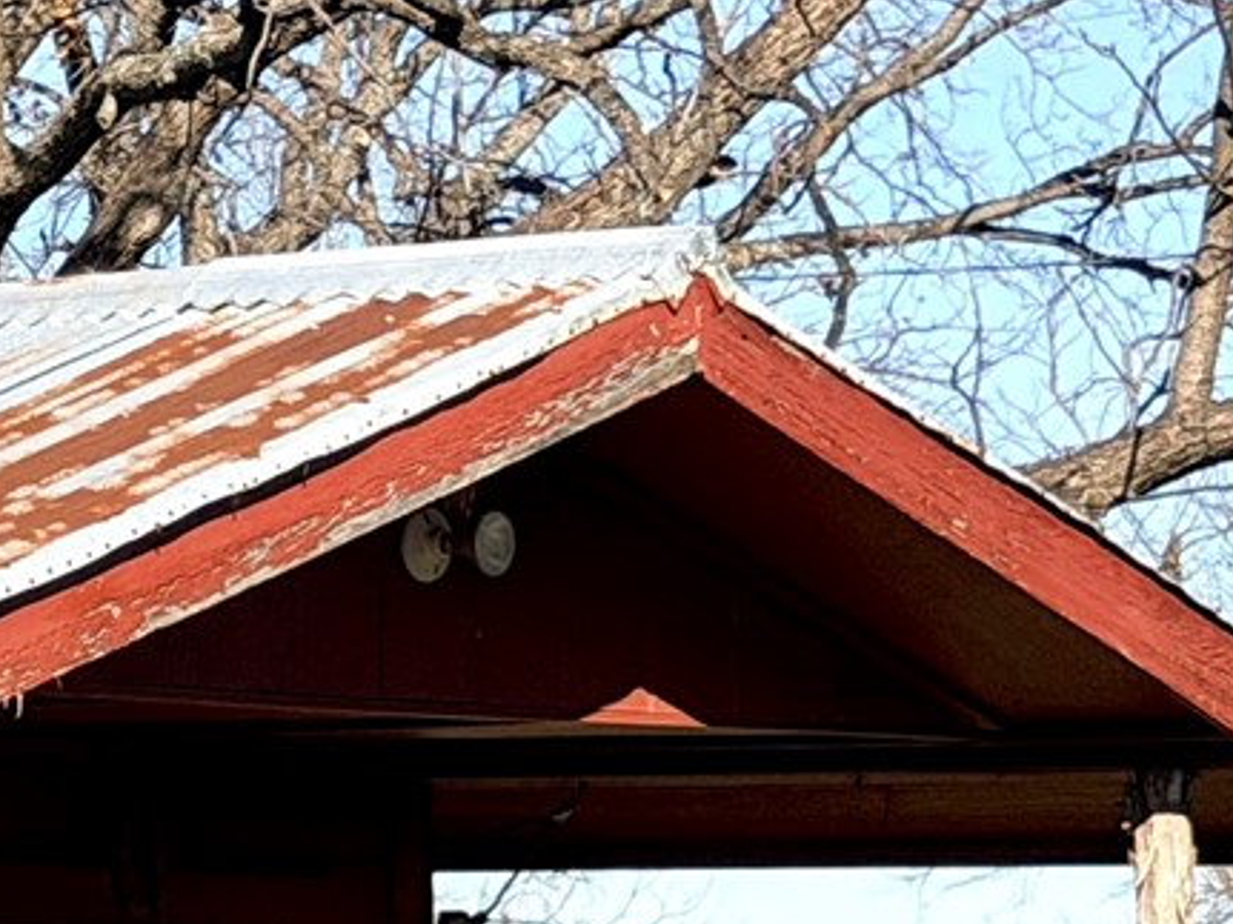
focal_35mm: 228
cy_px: 958
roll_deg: +0.6
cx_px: -1536
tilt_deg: +1.0
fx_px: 8119
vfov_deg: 6.5
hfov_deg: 8.1
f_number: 1.78
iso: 64
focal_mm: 6.76
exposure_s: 1/6024
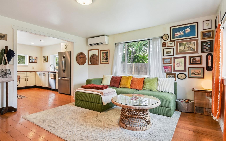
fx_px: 117
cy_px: 70
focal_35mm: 19
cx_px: 113
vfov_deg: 62.2
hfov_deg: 88.0
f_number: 11
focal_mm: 18
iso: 400
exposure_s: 1/15
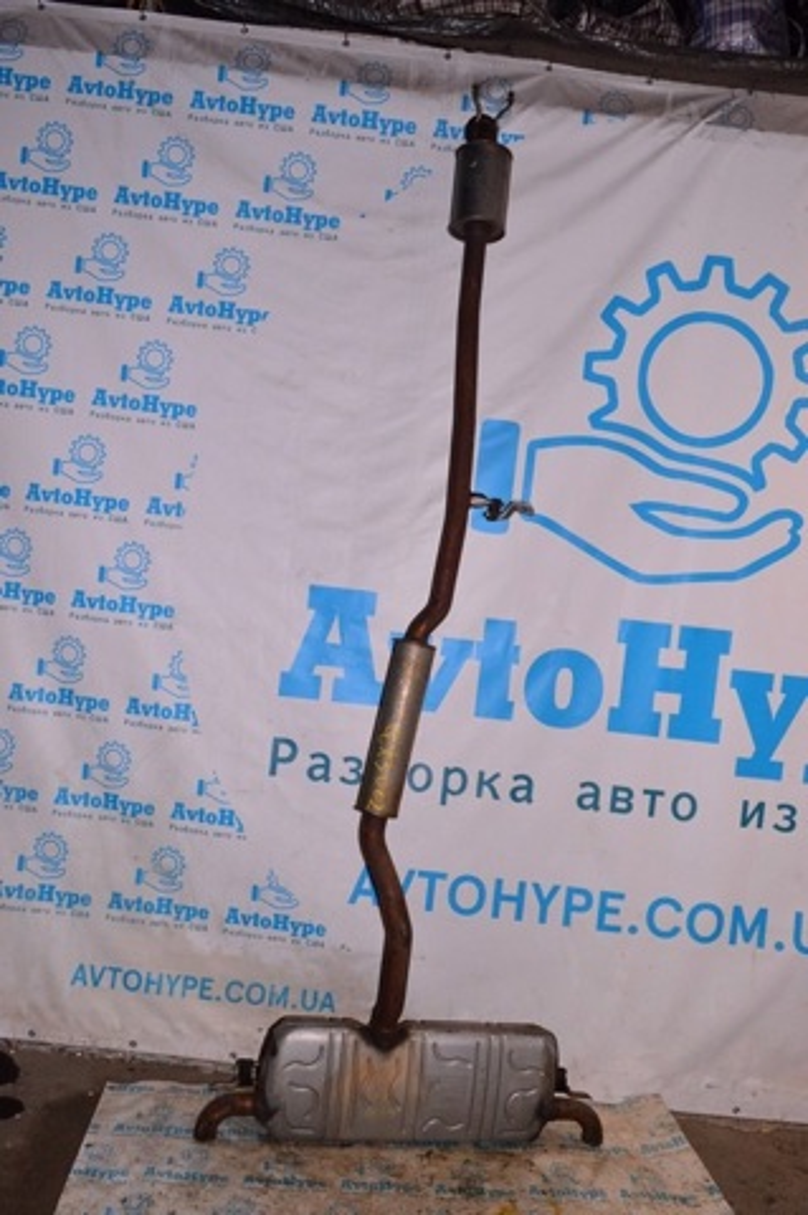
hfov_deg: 47.8
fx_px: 911
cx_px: 404
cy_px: 608
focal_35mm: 27
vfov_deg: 67.4
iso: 1600
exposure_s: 1/200
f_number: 8
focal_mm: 18
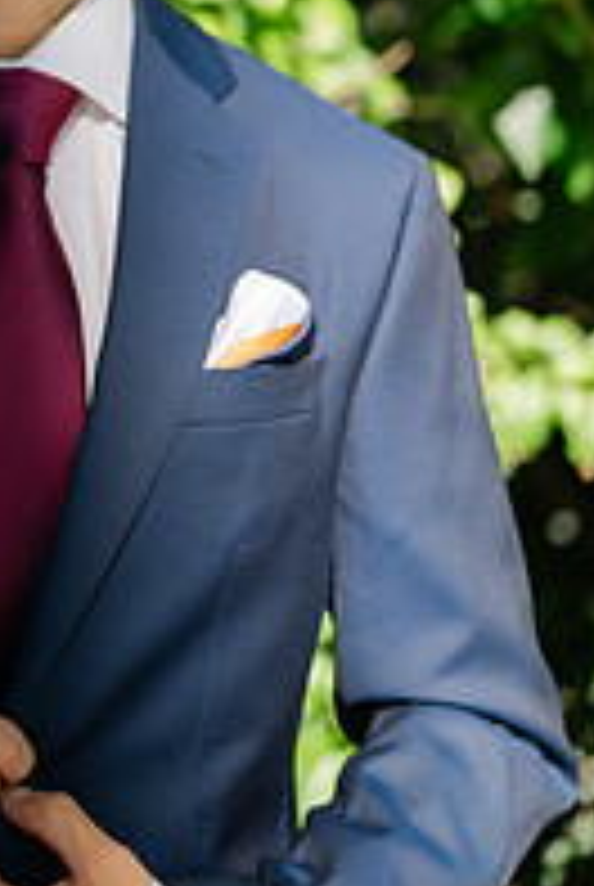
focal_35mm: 114
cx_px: -58
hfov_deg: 11.9
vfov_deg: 17.7
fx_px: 2811
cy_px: 148
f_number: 2
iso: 80
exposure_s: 1/1250
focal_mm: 50
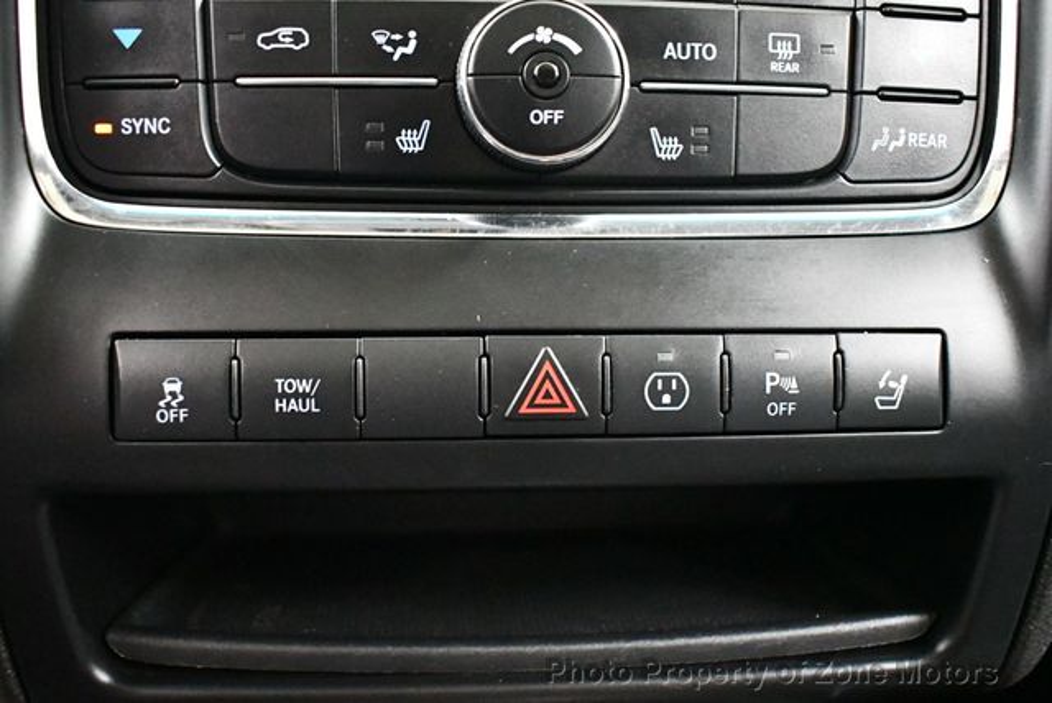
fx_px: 1053
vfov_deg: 36.9
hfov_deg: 53.1
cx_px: 526
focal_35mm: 36
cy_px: 352
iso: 12800
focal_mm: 18
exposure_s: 1/50
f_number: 3.5
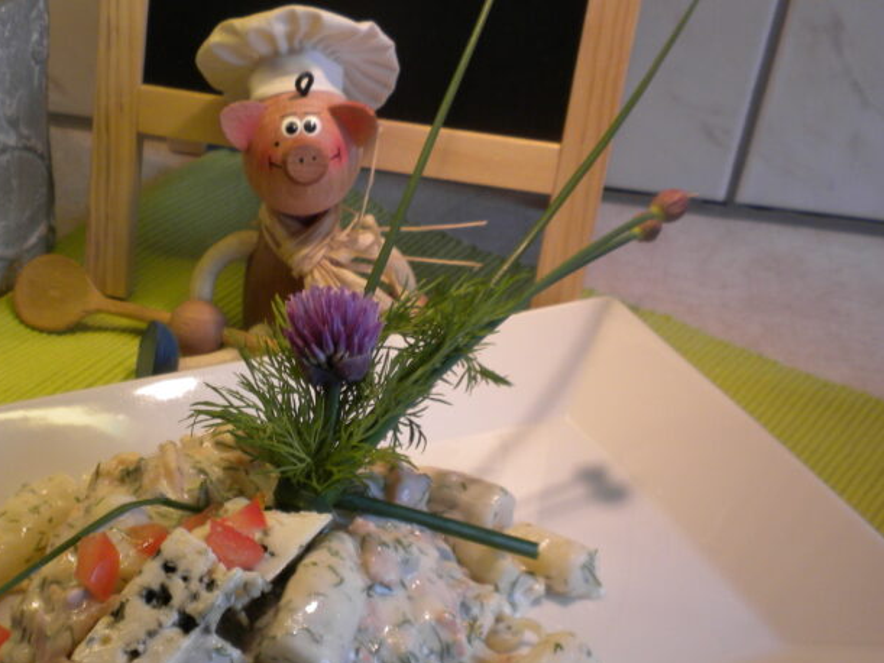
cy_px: 486
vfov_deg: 23.4
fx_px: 1583
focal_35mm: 62
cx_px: 236
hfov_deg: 30.7
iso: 103
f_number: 3.5
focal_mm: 6.6
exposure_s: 1/61.2
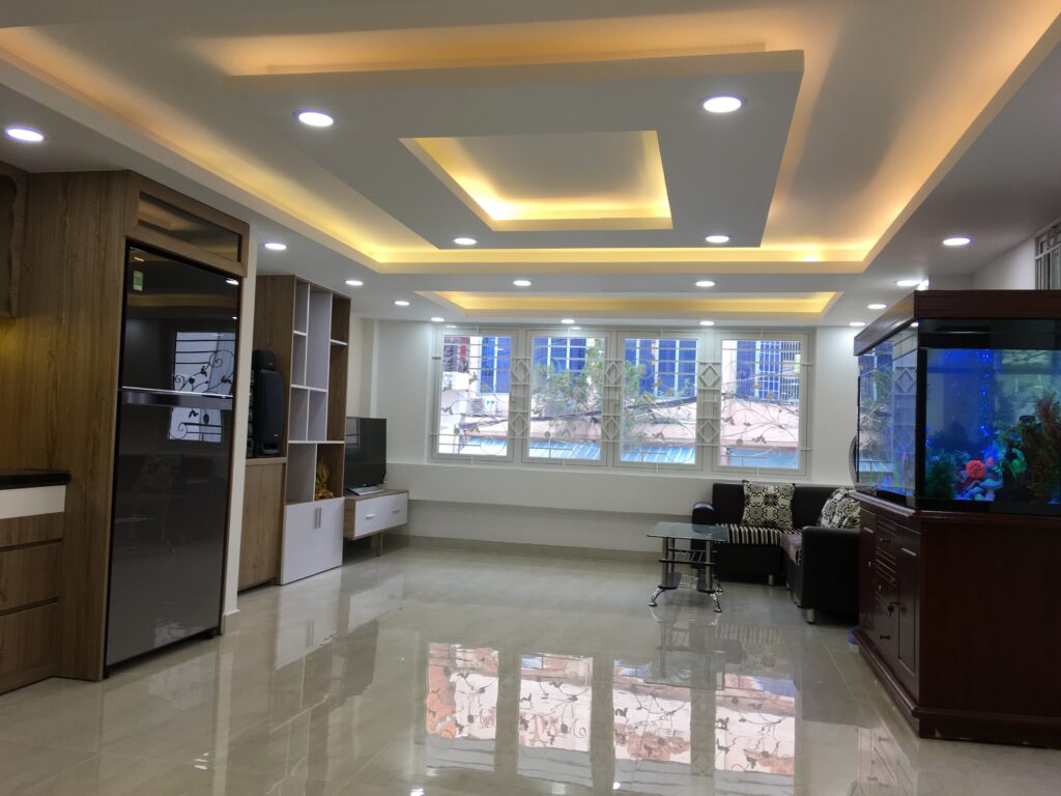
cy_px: 398
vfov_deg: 48.2
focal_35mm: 29
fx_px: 889
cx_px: 530
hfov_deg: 61.7
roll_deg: -2.4
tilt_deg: +3.4
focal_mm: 4.15
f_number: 2.2
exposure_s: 1/50
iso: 32
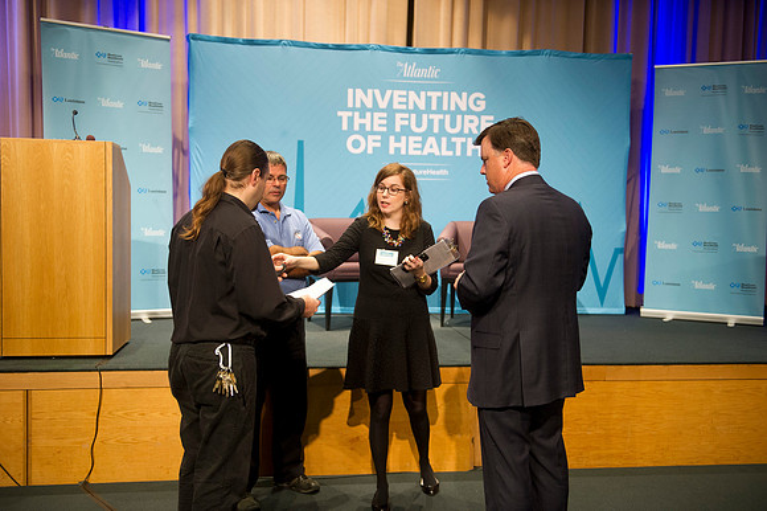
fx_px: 767
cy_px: 256
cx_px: 384
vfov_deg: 36.8
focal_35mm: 36
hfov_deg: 53.2
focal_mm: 36
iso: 2500
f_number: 2.8
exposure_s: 1/160
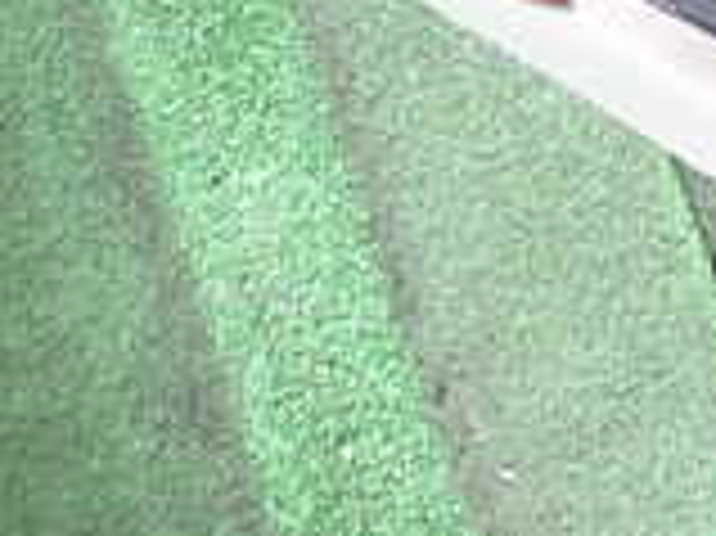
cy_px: -365
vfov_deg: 12.2
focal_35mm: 113
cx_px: 405
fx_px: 2336
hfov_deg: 17.4
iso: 200
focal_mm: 5.4
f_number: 2.3
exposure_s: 1/40
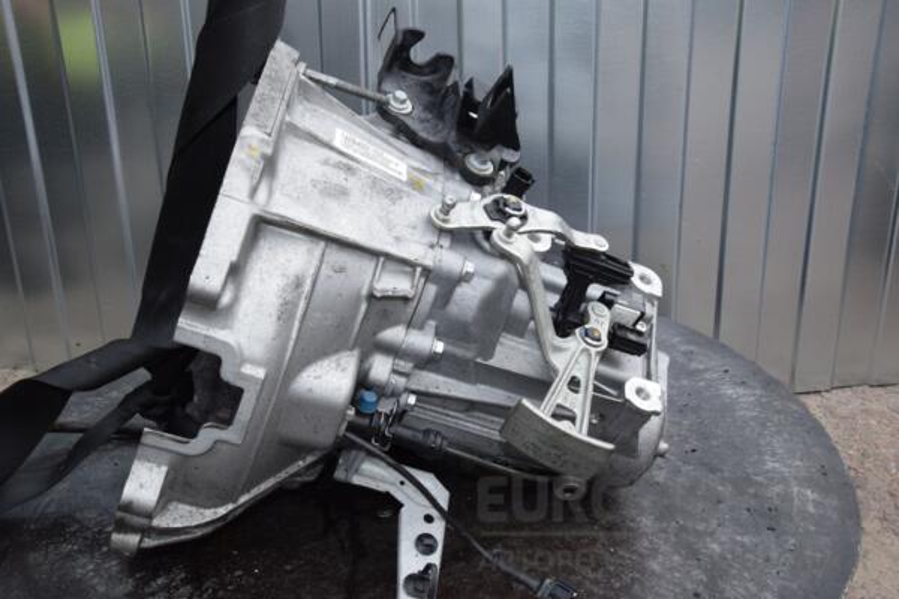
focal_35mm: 42
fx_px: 1049
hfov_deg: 46.4
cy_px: 300
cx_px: 450
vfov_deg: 31.9
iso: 800
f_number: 20
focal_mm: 28
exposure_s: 1/200
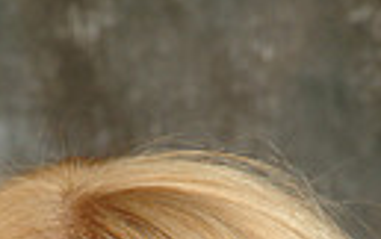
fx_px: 8055
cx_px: 126
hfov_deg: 2.7
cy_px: 631
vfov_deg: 1.7
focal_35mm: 775
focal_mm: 145
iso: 400
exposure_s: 1/125
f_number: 11
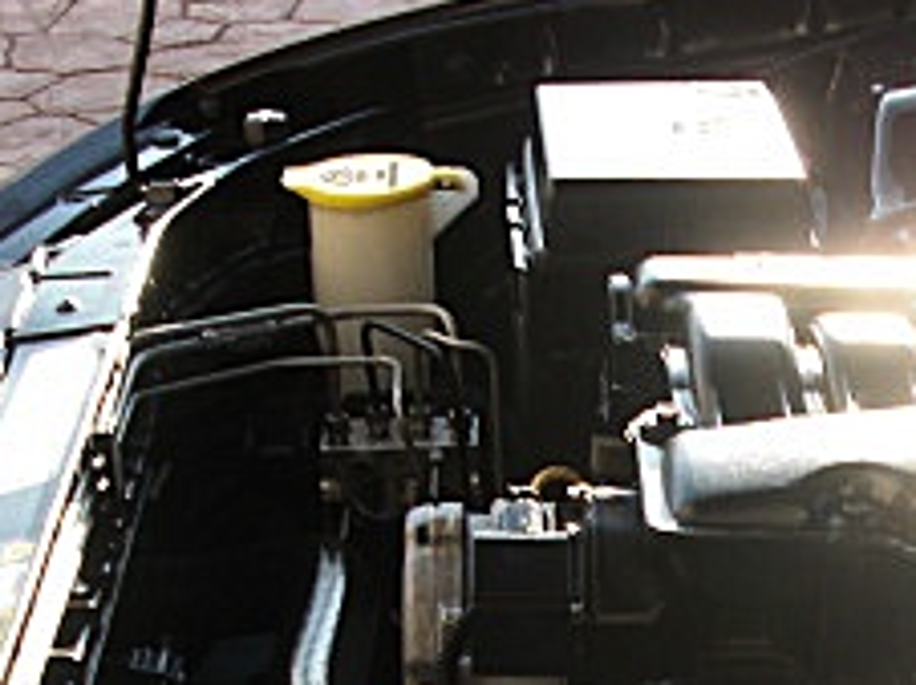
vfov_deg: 13.8
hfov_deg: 18.8
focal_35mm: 102
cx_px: 892
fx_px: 2696
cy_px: 932
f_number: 2.8
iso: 50
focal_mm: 6.3
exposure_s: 1/125
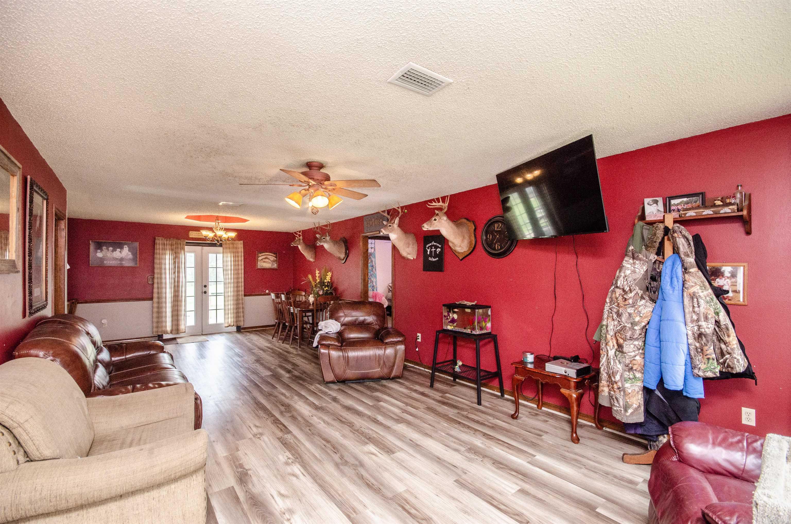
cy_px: 262
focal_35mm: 15
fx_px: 329
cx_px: 396
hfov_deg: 100.5
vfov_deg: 77.1
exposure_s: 1/60
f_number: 9
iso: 640
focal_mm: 10
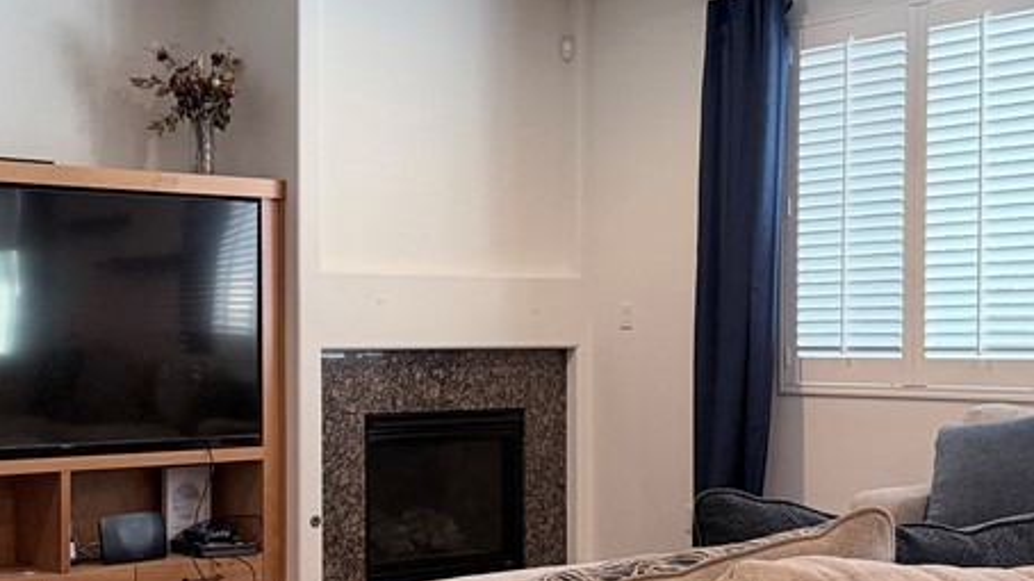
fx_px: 1617
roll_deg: +0.2
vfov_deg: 20.3
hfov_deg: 35.2
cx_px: 380
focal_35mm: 59
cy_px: 360
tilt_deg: -1.1
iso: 250
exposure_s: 1/120
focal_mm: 6.76
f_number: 1.78
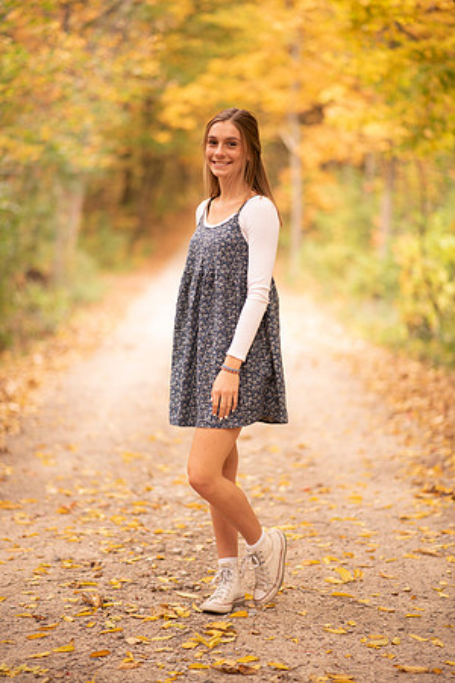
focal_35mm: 85
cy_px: 342
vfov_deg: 23.9
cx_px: 228
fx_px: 1611
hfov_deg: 16.1
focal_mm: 85
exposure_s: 1/320
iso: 100
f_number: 1.8
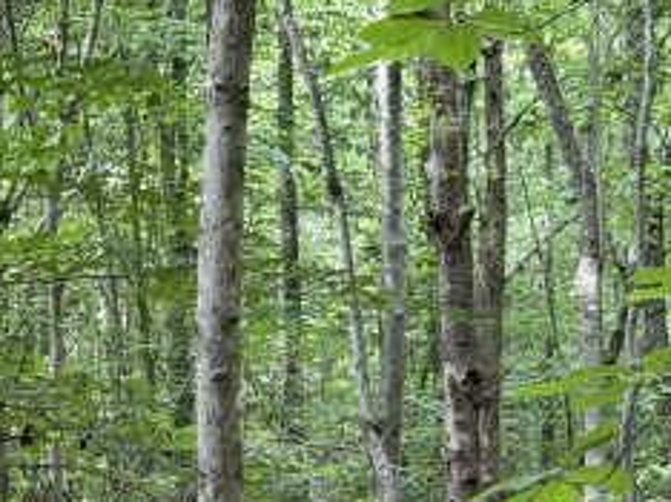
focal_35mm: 137
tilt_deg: -2.6
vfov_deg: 10.6
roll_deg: +2.7
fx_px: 2653
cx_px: -62
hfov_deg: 14.1
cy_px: 660
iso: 160
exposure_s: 1/166
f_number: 1.78
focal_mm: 6.76
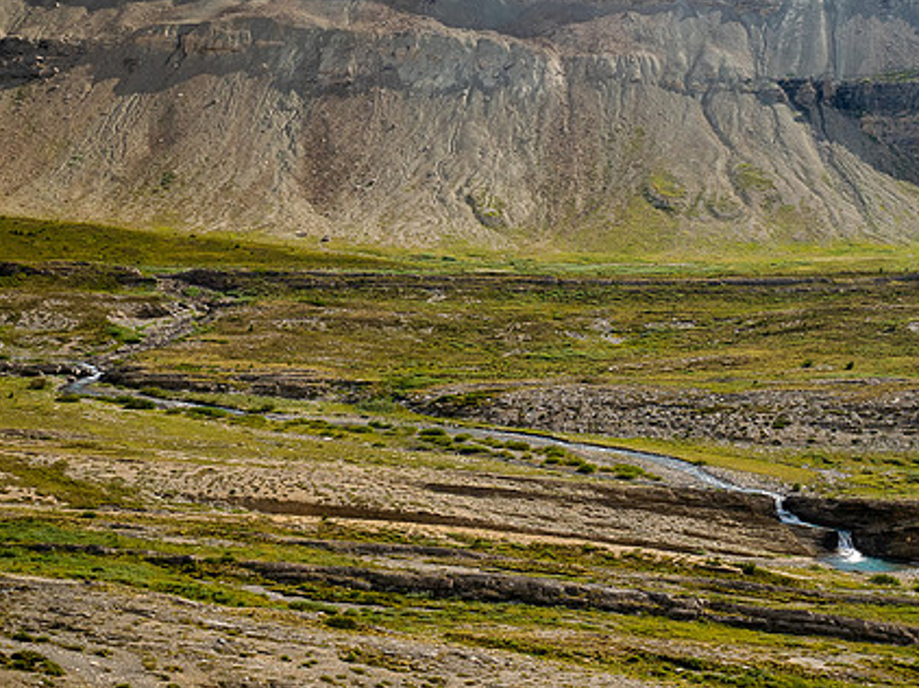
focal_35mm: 66
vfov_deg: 22.1
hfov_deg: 29.2
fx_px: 1751
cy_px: 217
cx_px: 605
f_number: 8
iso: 200
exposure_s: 1/125
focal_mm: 24
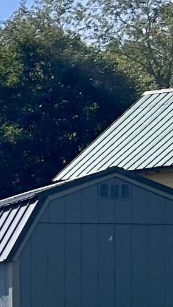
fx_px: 1369
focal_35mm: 168
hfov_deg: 6.1
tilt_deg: +1.6
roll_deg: -0.6
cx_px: -518
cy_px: 356
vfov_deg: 12.5
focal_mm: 5.7
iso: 50
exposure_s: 1/4630
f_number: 1.5
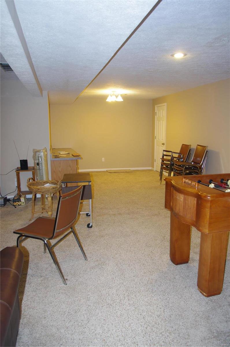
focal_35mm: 27
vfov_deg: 67.5
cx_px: 115
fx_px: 260
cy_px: 174
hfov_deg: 47.8
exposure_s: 1/20
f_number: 4
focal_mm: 18
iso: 400
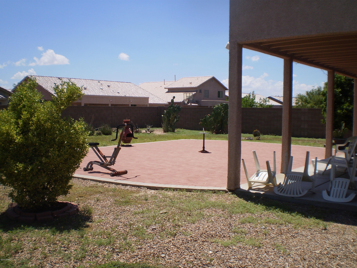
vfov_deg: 39.7
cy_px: 134
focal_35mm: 36
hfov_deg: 51.4
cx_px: 178
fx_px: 371
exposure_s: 1/1250
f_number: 4.6
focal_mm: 6.3
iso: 64
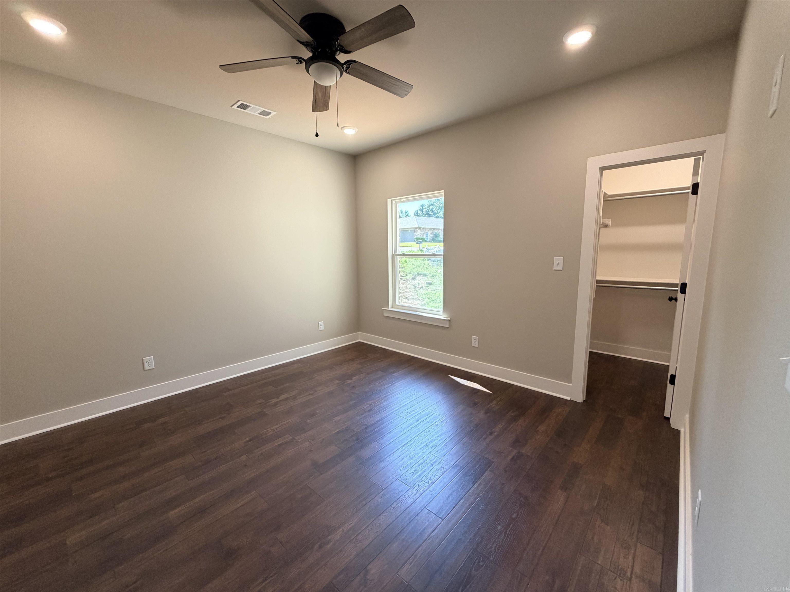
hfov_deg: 102.1
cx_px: 395
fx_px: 320
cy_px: 296
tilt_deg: -7.5
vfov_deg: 85.7
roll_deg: +1.7
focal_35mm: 14
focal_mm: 2.22
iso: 200
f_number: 2.2
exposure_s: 1/120
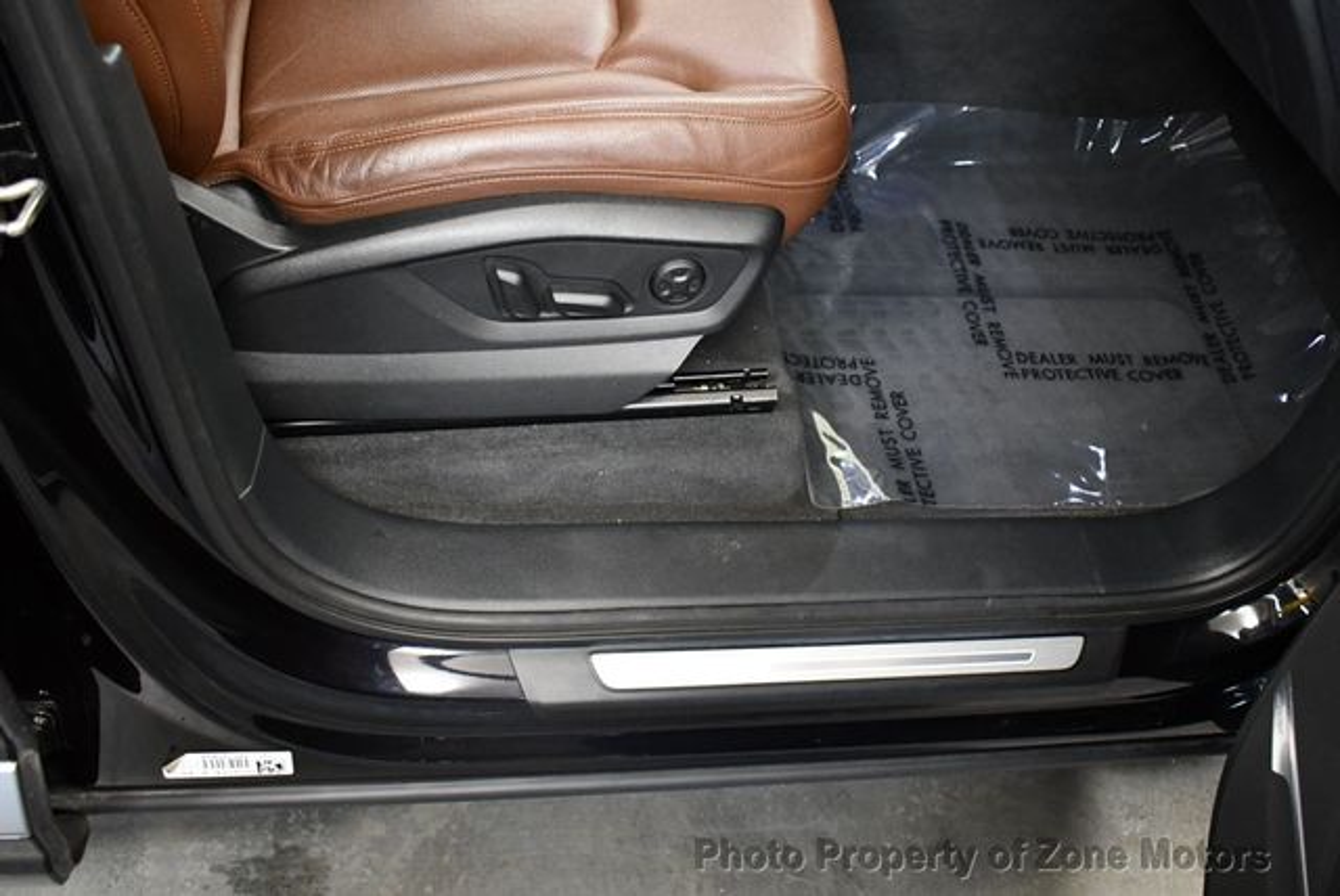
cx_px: 670
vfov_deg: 36.9
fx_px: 1341
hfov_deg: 53.1
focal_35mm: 36
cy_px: 448
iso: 3200
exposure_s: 1/100
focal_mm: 18
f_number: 3.5
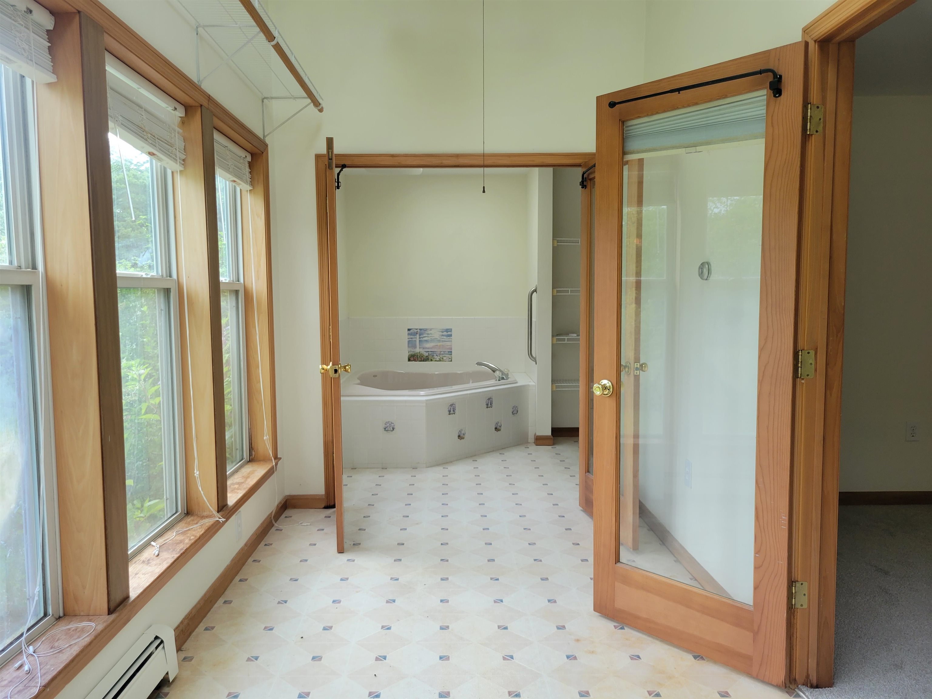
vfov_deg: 53.1
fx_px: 700
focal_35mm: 26
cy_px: 350
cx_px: 466
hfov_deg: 67.3
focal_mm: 5.4
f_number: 1.8
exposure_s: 1/120
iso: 80
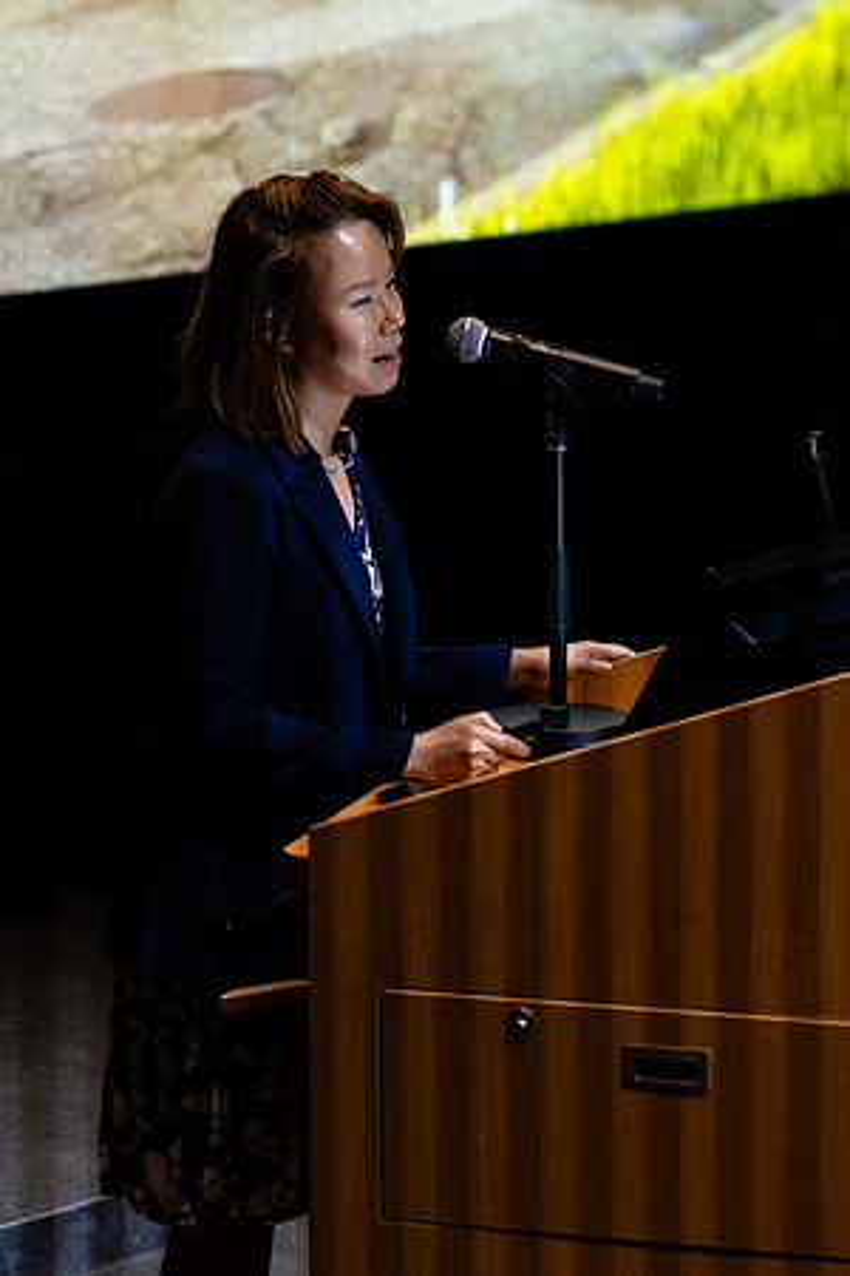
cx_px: 425
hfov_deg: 10.8
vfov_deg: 16.1
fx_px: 4498
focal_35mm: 127
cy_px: 638
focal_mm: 85
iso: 4000
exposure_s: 1/200
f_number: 2.8
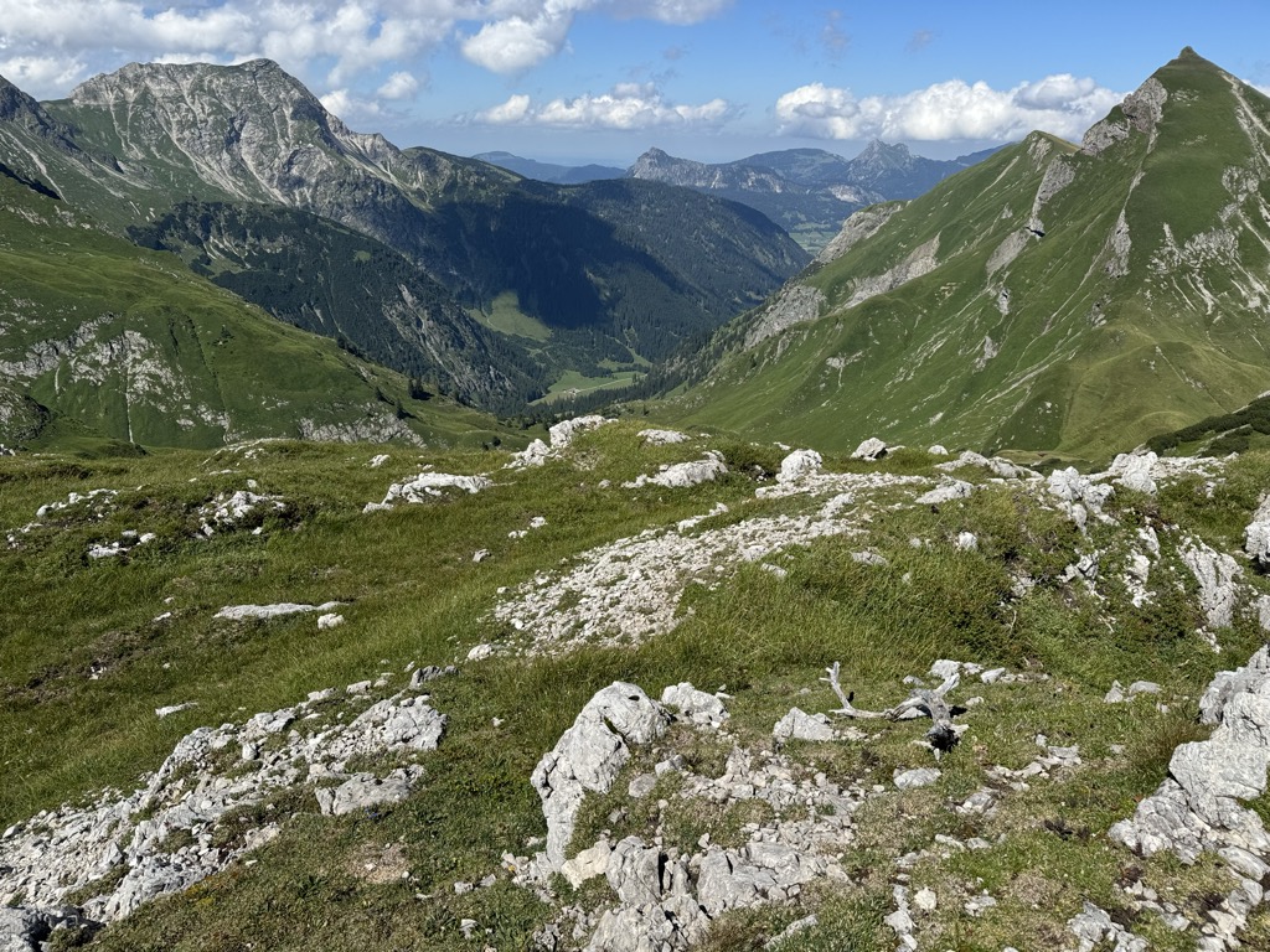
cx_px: 635
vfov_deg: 56.8
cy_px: 476
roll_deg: -1.1
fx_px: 881
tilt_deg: -22.5
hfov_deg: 71.6
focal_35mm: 24
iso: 80
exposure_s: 1/5814
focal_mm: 6.76
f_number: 1.78
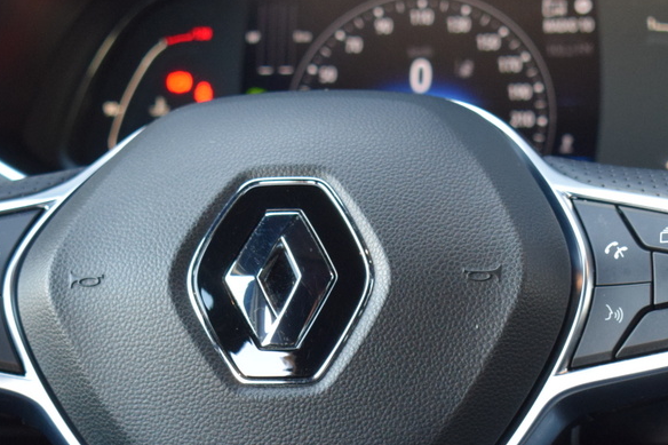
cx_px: 285
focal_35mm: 148
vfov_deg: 9.2
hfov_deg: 13.9
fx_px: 2745
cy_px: 416
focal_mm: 48
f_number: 5.3
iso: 1400
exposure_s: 1/60
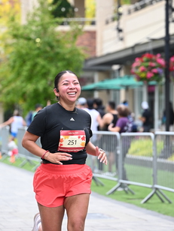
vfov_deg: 12.5
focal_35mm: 158
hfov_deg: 9.4
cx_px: 95
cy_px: 97
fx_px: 1059
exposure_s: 1/2000
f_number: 2.8
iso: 640
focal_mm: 92
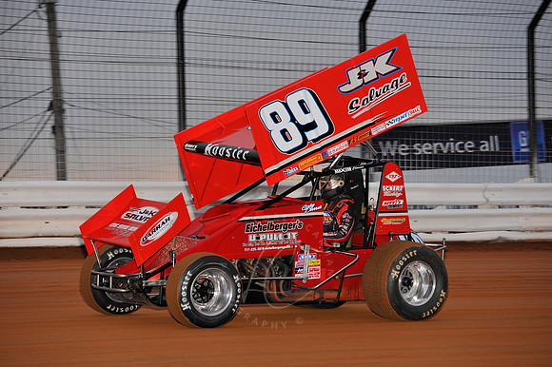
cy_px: 184
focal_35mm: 145
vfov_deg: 9.5
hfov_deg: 14.2
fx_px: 2222
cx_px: 276
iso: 500
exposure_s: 1/250
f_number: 5.6
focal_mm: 145
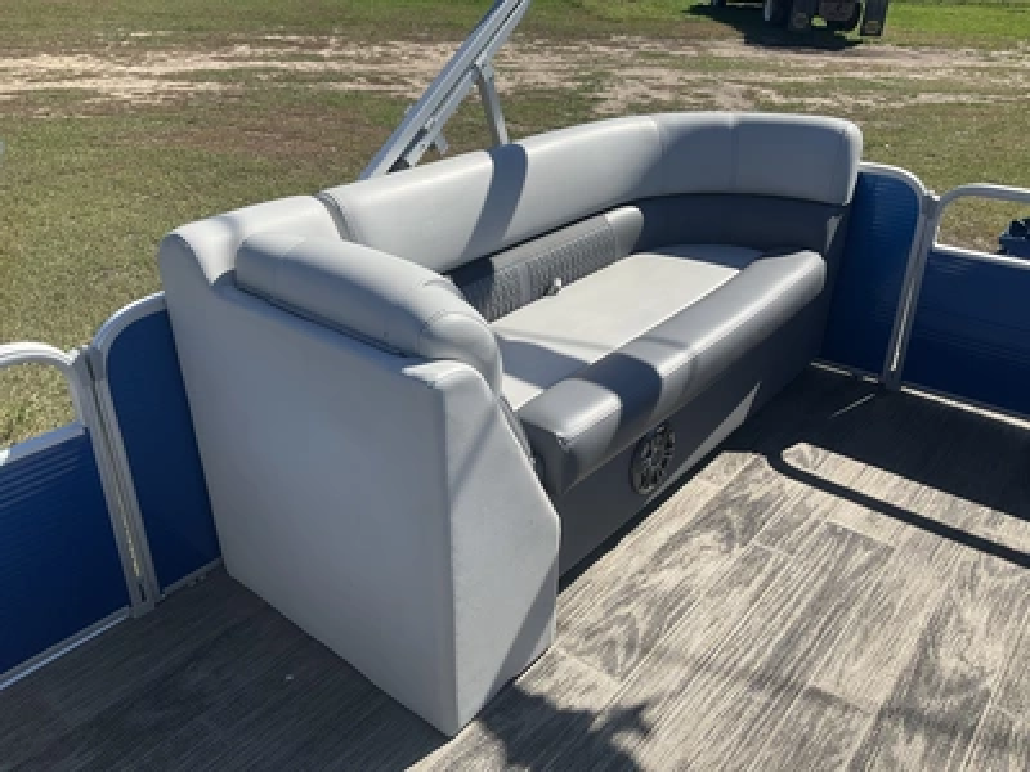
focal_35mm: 29
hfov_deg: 61.7
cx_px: 515
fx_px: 863
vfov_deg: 48.2
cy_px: 386
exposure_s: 1/1730
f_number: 1.8
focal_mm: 3
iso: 25
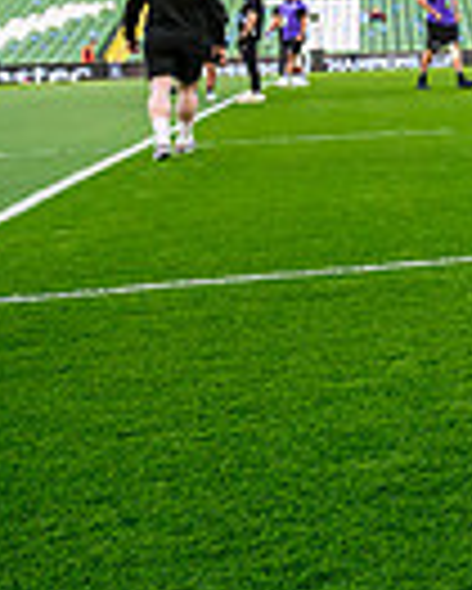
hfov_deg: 11.4
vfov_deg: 17.6
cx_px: 1241
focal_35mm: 104
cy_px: -101
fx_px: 1814
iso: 320
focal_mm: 25
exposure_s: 1/200
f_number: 5.6
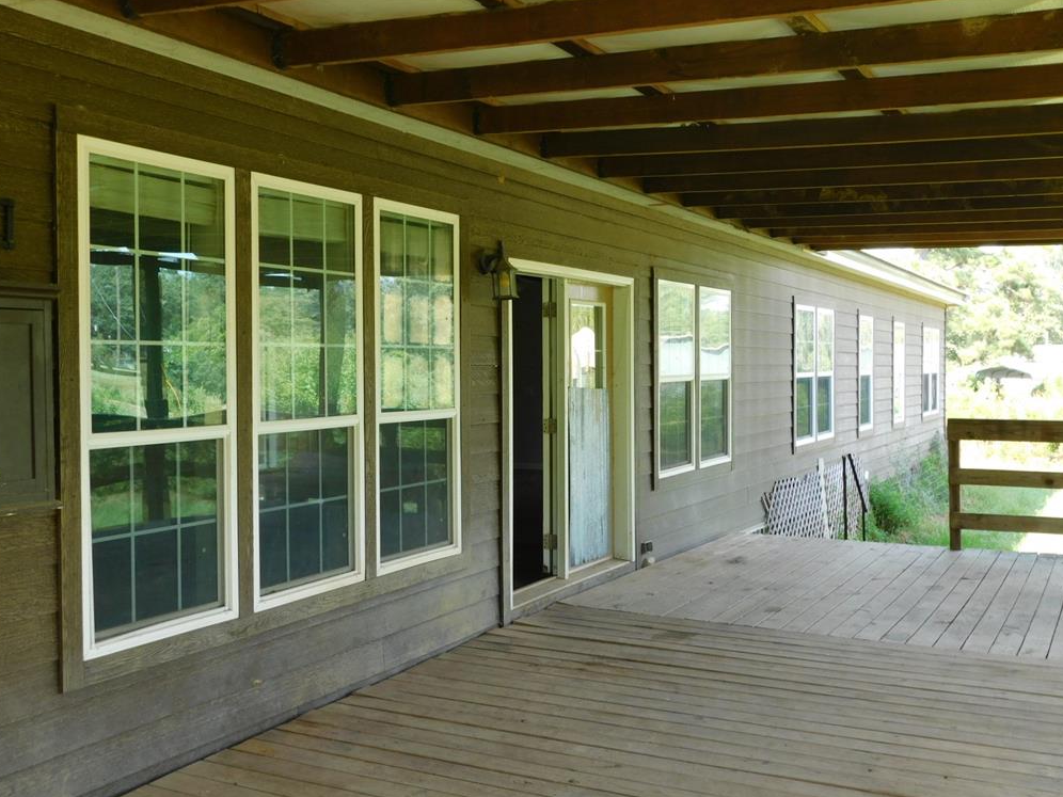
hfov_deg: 50.1
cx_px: 530
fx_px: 1136
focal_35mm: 37
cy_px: 407
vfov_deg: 38.7
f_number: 3.5
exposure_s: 1/80
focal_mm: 6.3
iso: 125
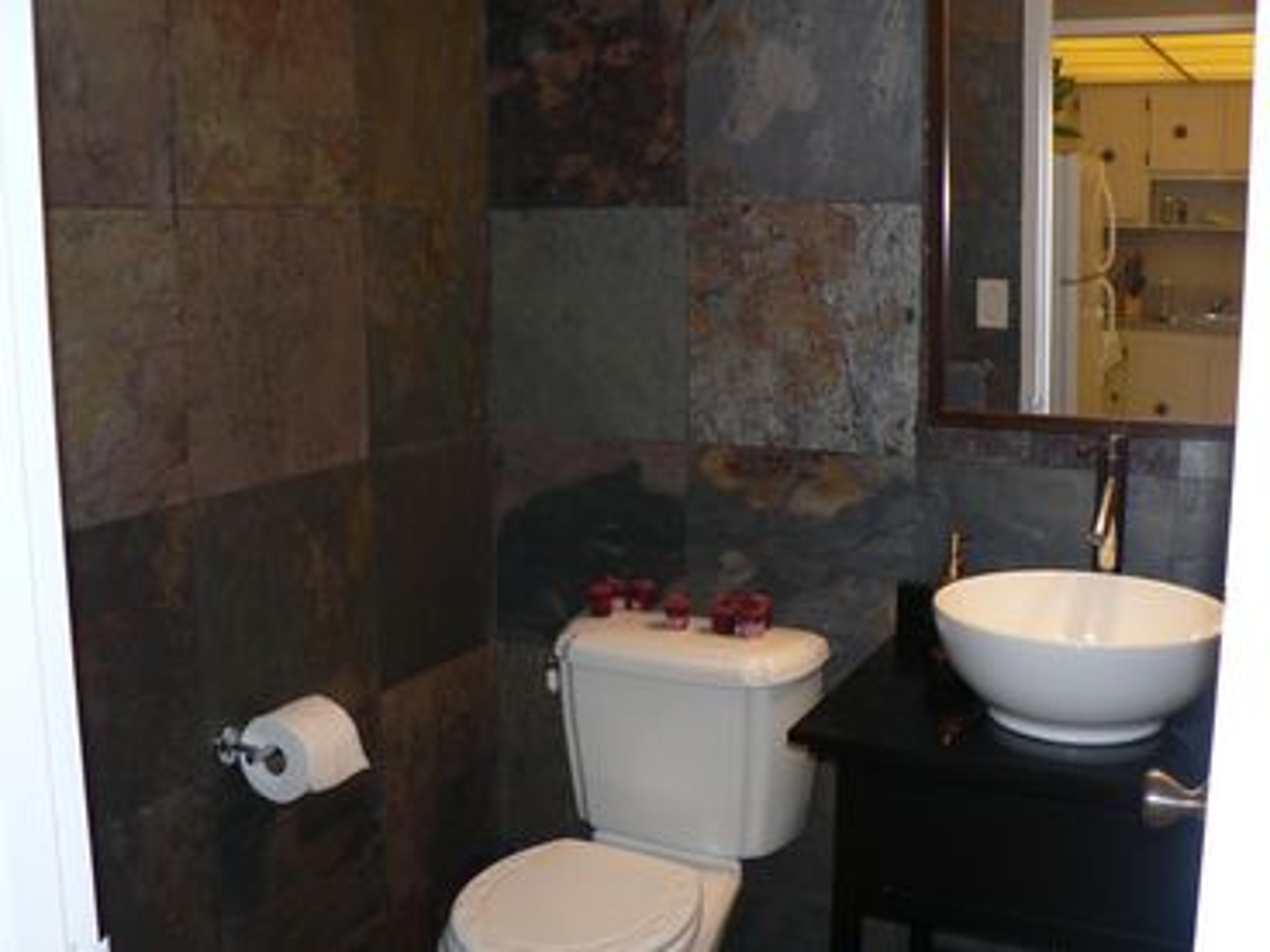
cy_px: 476
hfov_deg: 51.4
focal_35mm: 36
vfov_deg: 39.7
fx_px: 1321
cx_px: 635
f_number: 2.8
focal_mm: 6
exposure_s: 1/60
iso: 100
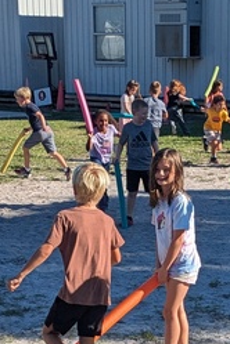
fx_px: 1025
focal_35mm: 107
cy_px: 358
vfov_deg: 18.5
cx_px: 192
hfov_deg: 12.7
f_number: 1.89
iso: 42
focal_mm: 5.43
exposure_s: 1/1580
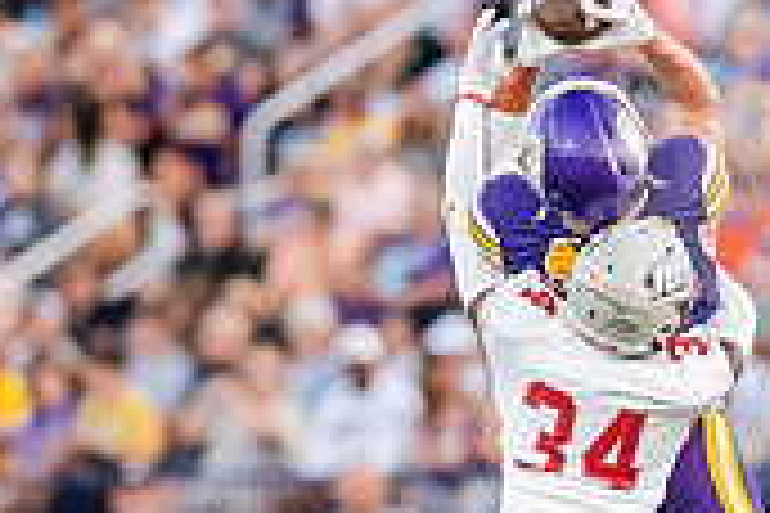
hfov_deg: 2.0
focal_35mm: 1018
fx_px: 21772
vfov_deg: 1.4
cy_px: 470
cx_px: 482
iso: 3200
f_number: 3.2
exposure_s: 1/1000
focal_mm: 300
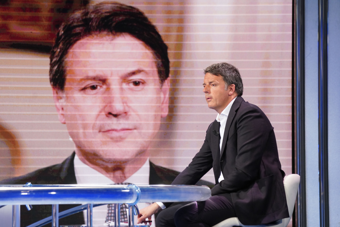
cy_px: 114
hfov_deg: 11.0
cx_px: 170
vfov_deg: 7.3
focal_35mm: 187
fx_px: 1766
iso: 4000
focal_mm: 187
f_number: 5.6
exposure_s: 1/250
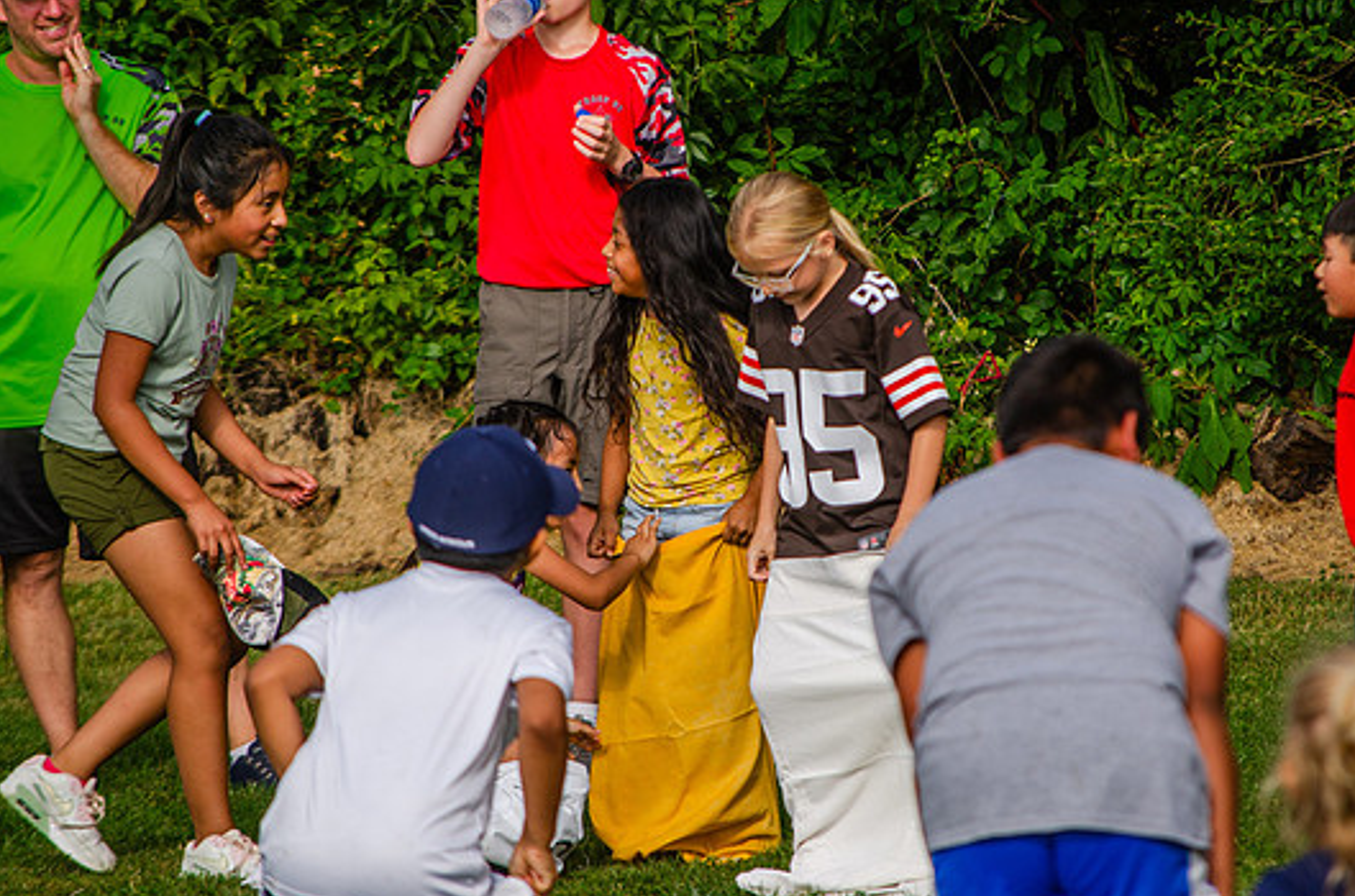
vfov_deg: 4.7
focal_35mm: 288
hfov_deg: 7.2
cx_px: 715
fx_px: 10814
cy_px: 420
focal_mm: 175
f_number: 6.3
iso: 200
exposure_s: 1/640
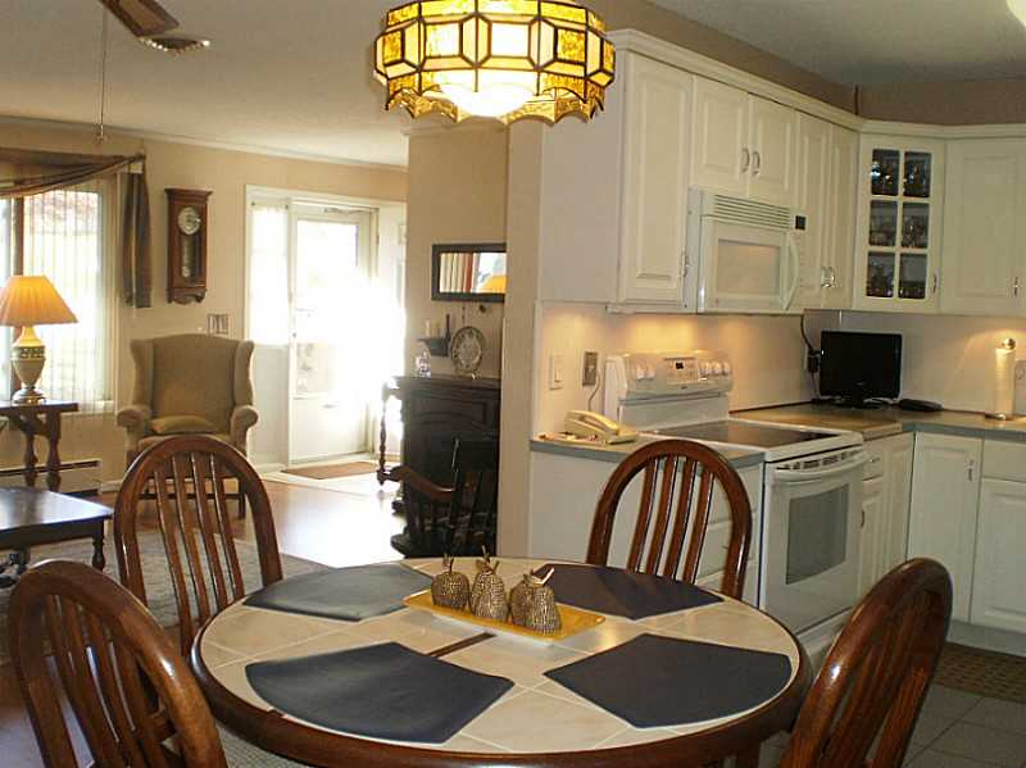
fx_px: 1066
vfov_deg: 39.6
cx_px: 513
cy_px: 384
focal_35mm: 36
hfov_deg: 51.4
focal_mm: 6.3
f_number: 3.1
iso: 160
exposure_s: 1/30
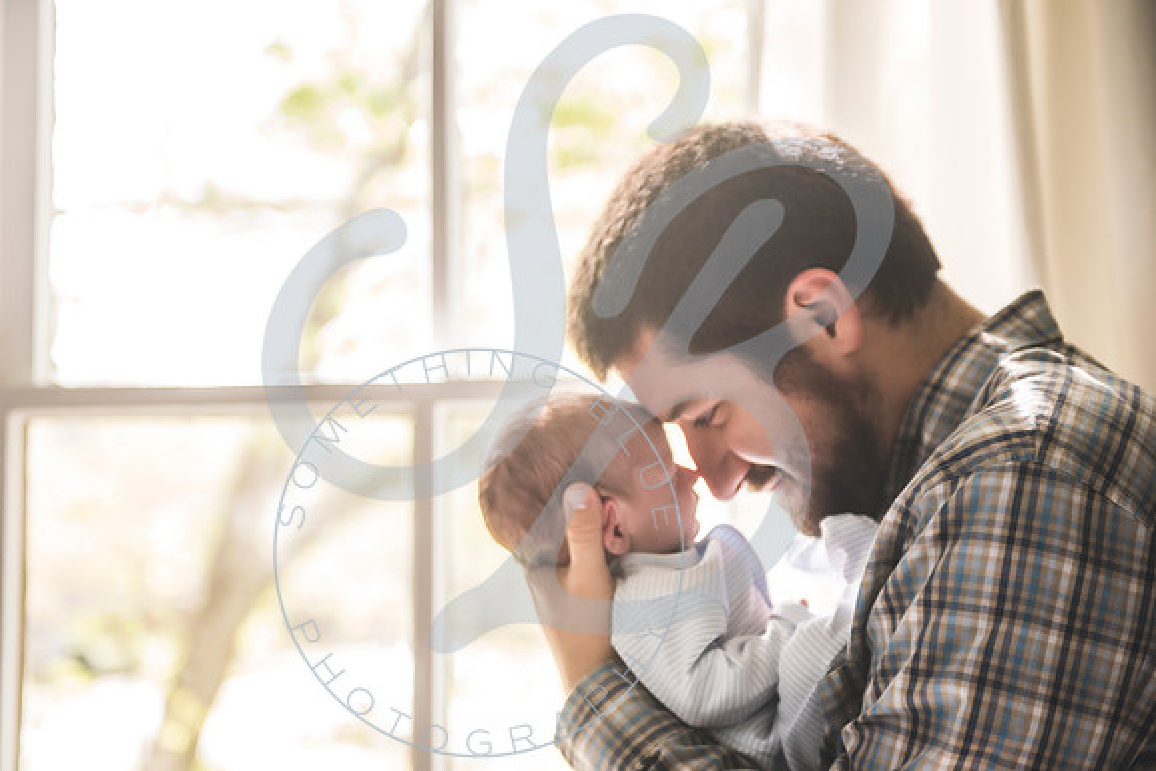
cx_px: 563
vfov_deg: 19.7
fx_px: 2217
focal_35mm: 69
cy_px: 386
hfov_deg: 29.2
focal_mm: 66
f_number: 2.8
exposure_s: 1/125
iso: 200
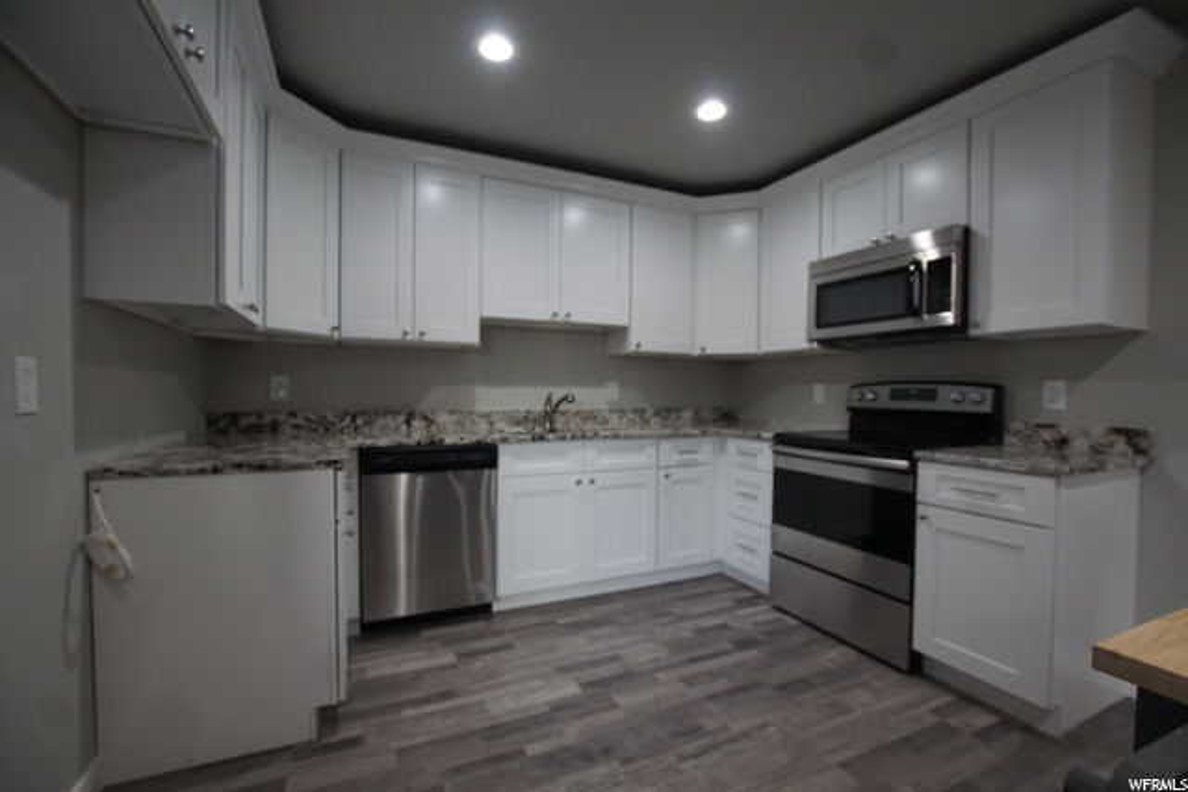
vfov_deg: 77.4
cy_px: 396
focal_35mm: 15
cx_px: 594
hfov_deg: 100.4
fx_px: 495
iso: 1250
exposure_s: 1/160
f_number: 4
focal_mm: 10
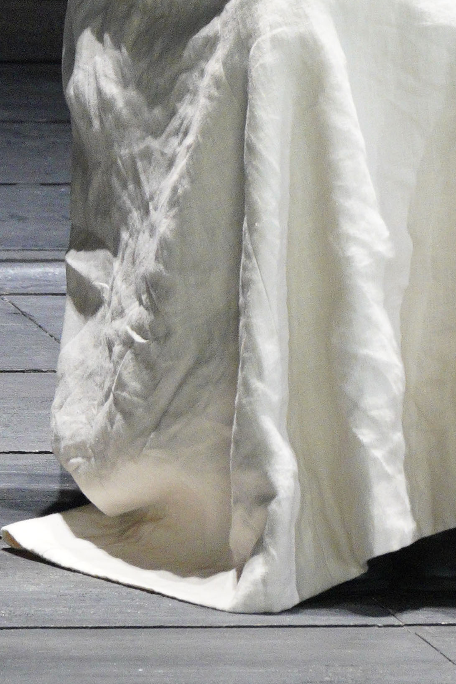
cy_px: -540
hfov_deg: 2.0
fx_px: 13302
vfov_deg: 2.9
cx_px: 565
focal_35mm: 700
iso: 5000
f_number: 8
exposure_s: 1/125
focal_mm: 191
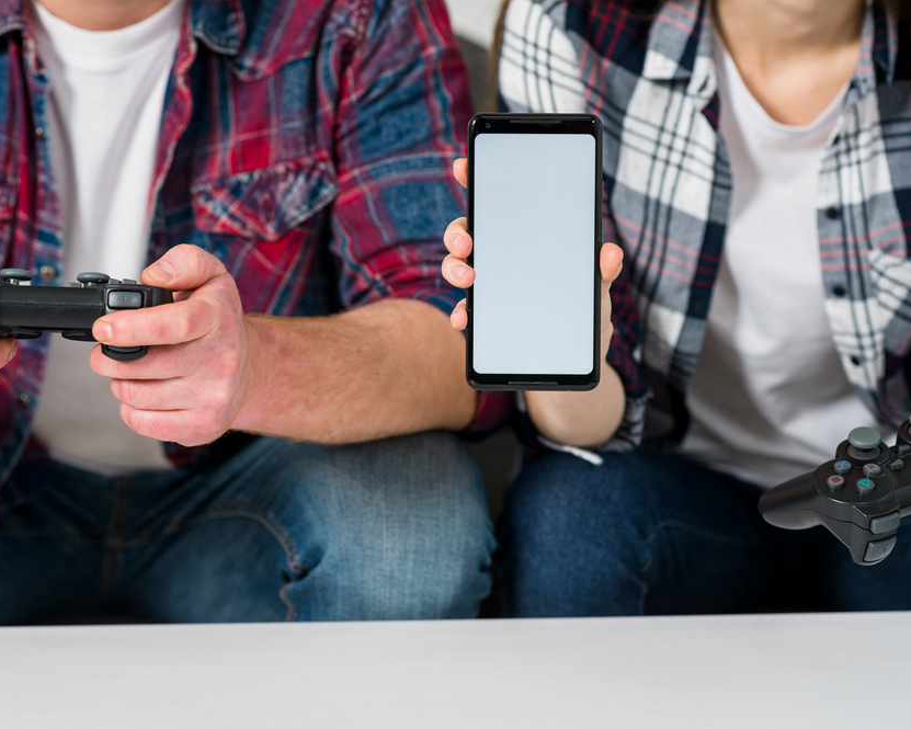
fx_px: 2589
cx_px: 472
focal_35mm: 96
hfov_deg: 20.0
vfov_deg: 16.0
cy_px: 364
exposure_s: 1/160
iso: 320
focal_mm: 85
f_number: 4
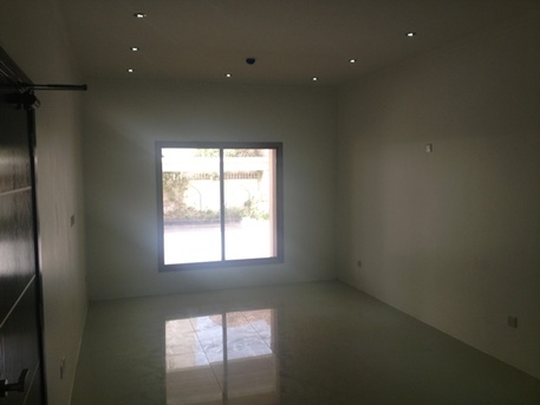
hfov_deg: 52.6
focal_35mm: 35
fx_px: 546
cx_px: 270
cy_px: 202
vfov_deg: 40.7
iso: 50
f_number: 2.4
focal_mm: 4.28
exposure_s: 1/40
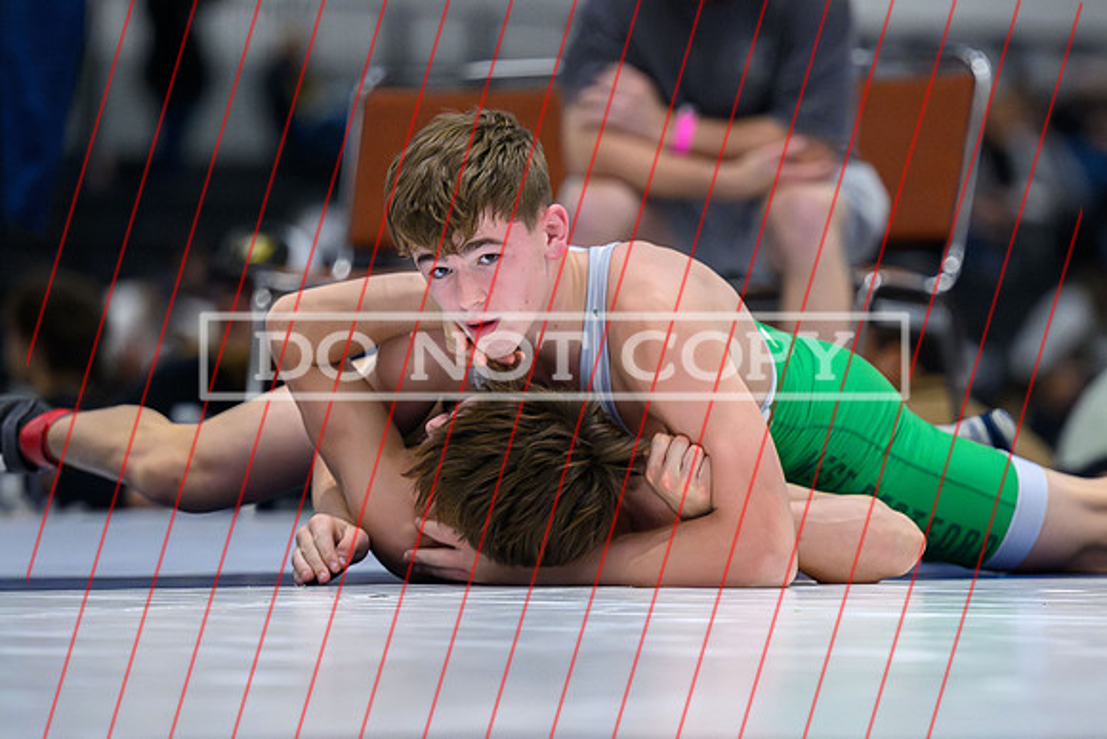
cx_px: 666
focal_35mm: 294
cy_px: 437
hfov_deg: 7.0
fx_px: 9050
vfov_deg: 4.7
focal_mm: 165
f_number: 2.8
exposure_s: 1/800
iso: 8000
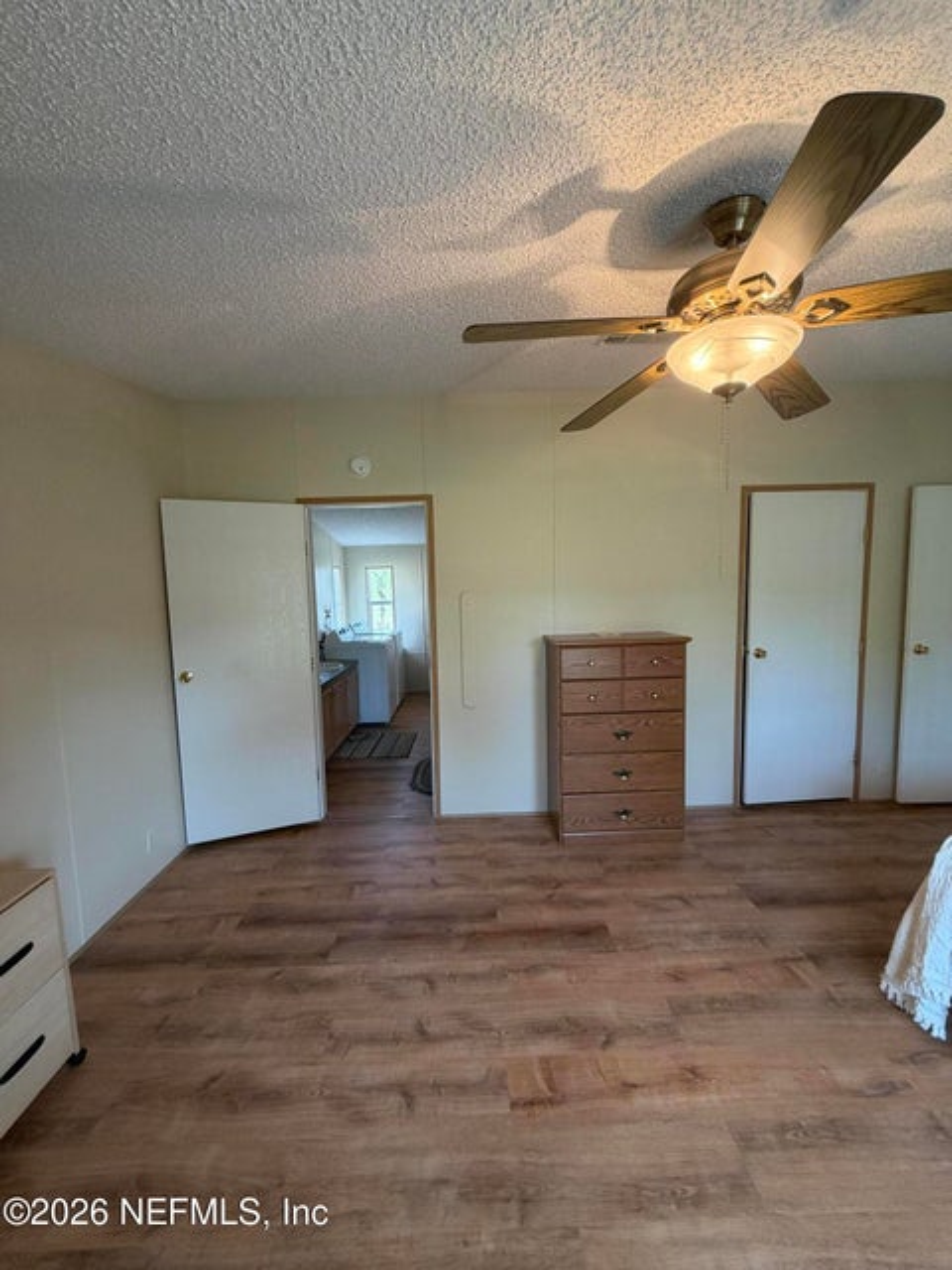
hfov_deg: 85.7
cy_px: 635
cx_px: 476
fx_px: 513
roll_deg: +1.7
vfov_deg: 102.1
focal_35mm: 14
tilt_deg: -5.8
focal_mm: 2.22
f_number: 2.2
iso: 160
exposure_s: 1/60
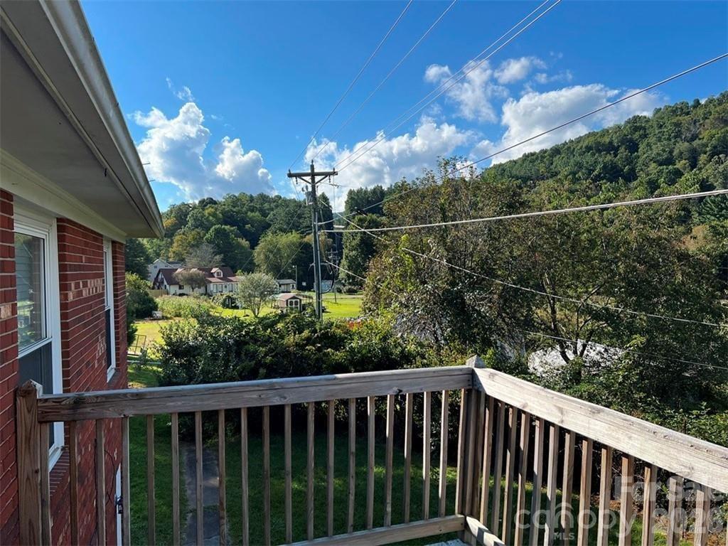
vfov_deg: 53.1
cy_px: 273
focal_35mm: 26
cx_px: 364
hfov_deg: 67.3
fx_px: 547
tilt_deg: -1.6
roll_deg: +1.3
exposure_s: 1/3571
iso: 50
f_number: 1.5
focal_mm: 5.7
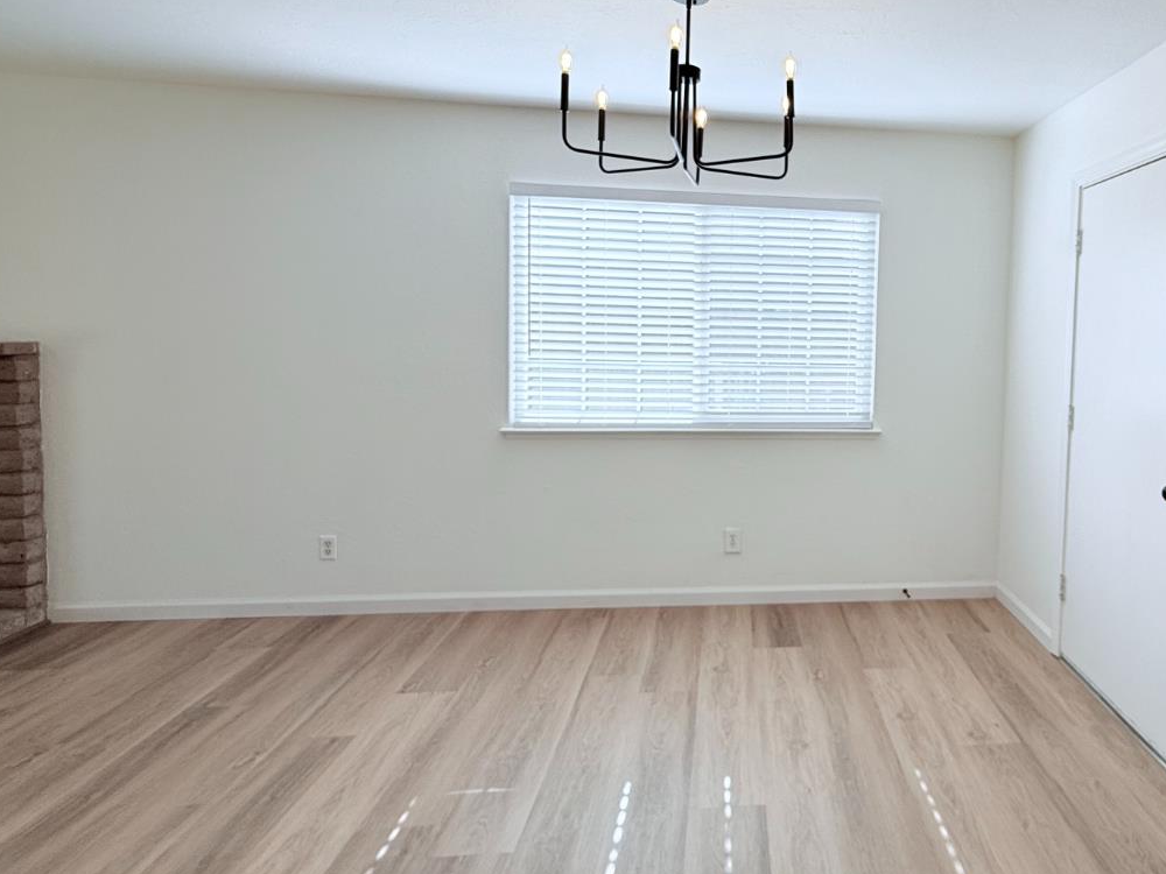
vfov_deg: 63.1
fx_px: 707
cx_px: 821
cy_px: 369
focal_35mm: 21
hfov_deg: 75.3
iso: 64
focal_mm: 2.22
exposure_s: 1/158
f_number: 2.2
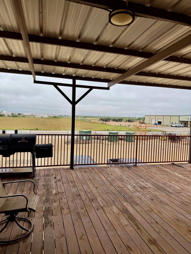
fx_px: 177
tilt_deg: -3.0
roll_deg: -1.9
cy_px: 127
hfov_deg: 56.8
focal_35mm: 24
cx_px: 96
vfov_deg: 71.6
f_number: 1.78
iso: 80
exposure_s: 1/2370
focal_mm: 6.76
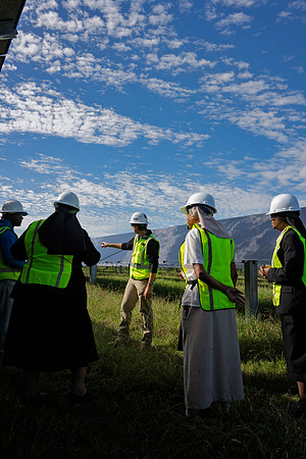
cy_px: 230
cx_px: 153
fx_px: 357
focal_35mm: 28
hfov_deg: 46.4
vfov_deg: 65.5
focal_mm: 28
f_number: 16
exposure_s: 1/320
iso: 200
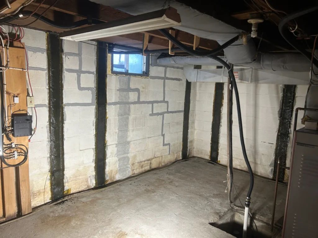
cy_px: 119
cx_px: 159
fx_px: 239
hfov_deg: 67.3
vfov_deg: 53.1
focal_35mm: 26
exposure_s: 1/44
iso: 125
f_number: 1.5
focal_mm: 5.7
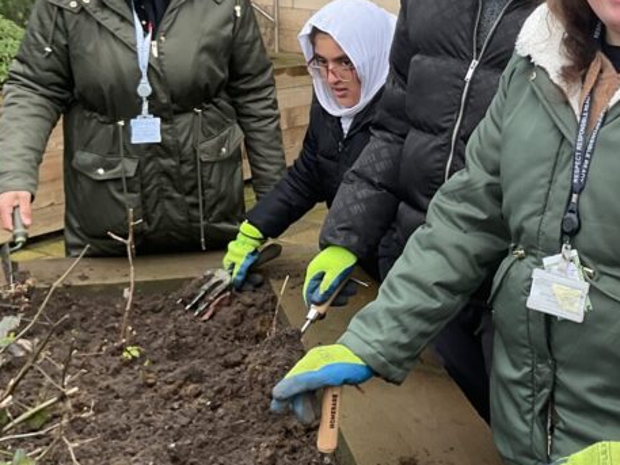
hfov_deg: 28.2
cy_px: 149
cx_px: 601
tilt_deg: -10.8
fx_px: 1165
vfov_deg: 22.5
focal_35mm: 65
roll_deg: -2.4
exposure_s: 1/100
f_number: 1.8
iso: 25
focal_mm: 3
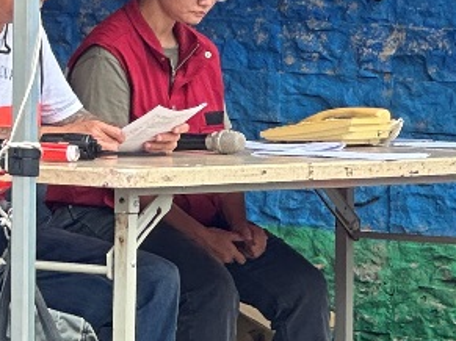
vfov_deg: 3.9
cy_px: -179
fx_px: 5056
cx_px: -666
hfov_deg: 5.0
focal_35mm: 384
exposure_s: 1/99
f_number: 2.8
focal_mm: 9
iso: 40
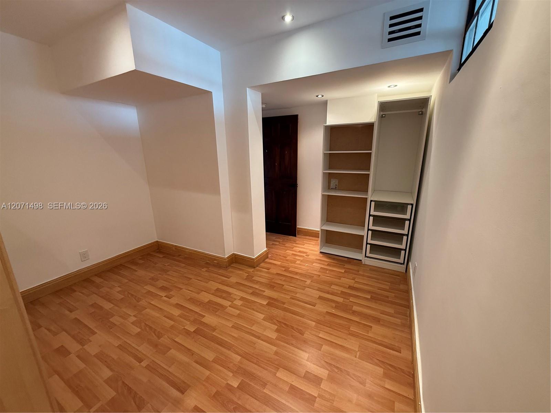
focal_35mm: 14
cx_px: 276
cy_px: 206
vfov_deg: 85.7
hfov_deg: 102.1
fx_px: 223
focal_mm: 2.22
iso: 250
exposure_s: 1/60
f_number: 2.2
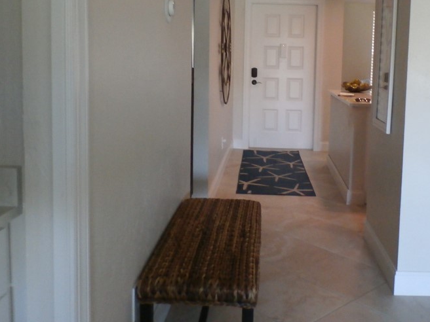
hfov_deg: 47.7
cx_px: 250
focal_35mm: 39
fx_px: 484
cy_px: 92
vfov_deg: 36.2
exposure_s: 1/13
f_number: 3
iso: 400
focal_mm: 4.5
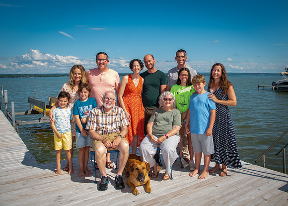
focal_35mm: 30
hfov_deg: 61.4
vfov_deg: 46.0
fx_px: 242
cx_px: 162
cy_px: 89
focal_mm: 24
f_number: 7.1
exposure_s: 1/200
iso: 50
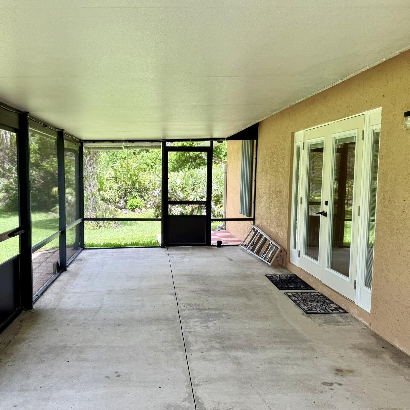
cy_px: 209
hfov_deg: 55.3
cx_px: 171
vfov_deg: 55.6
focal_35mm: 29
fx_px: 389
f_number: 1.78
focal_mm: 6.76
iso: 80
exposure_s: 1/517
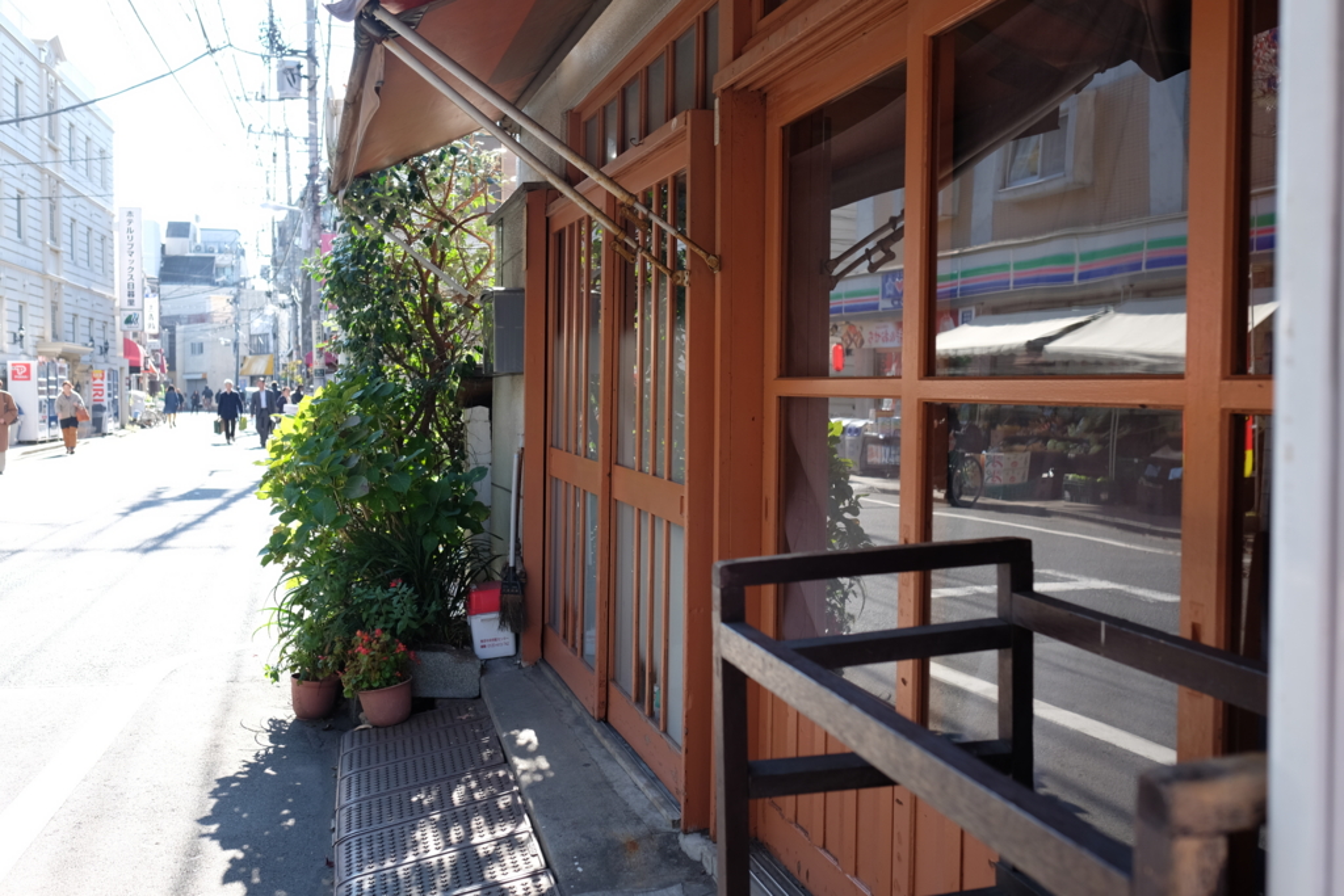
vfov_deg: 37.9
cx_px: 672
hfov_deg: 54.4
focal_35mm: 35
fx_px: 1307
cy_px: 448
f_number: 4
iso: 200
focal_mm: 23
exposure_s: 1/150
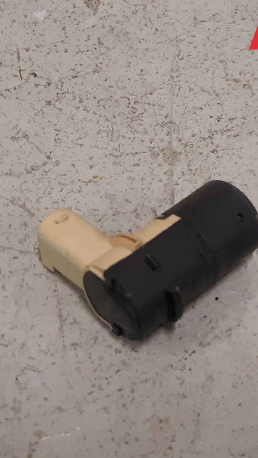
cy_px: 229
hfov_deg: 31.2
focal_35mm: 38
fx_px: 462
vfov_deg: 52.8
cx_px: 126
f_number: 1.7
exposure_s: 1/50
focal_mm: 3.93
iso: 160
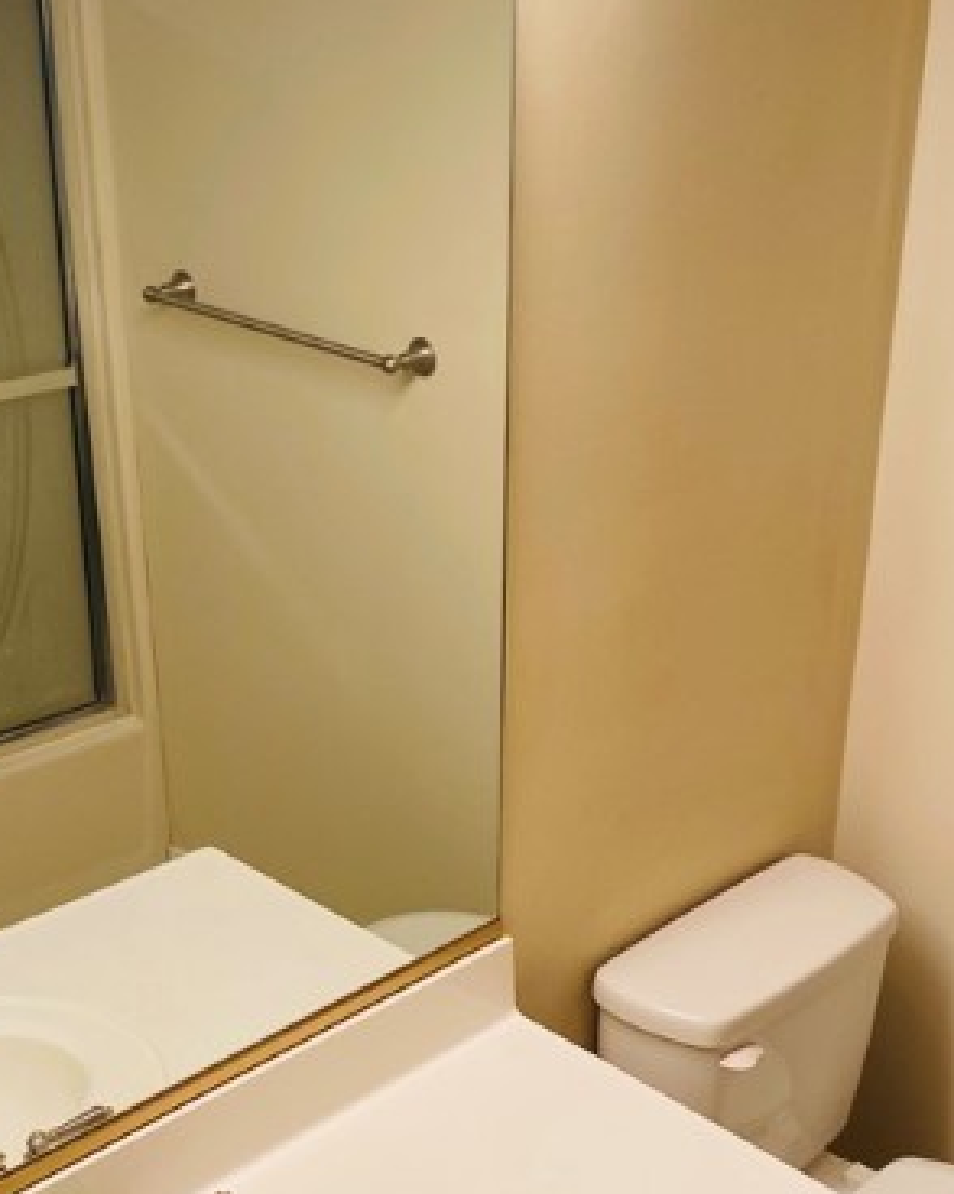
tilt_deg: -27.1
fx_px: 1872
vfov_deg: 35.0
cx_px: 526
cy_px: 805
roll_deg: -1.9
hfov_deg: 28.6
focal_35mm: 53
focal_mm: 4.25
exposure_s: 1/120
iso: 100
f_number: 1.8
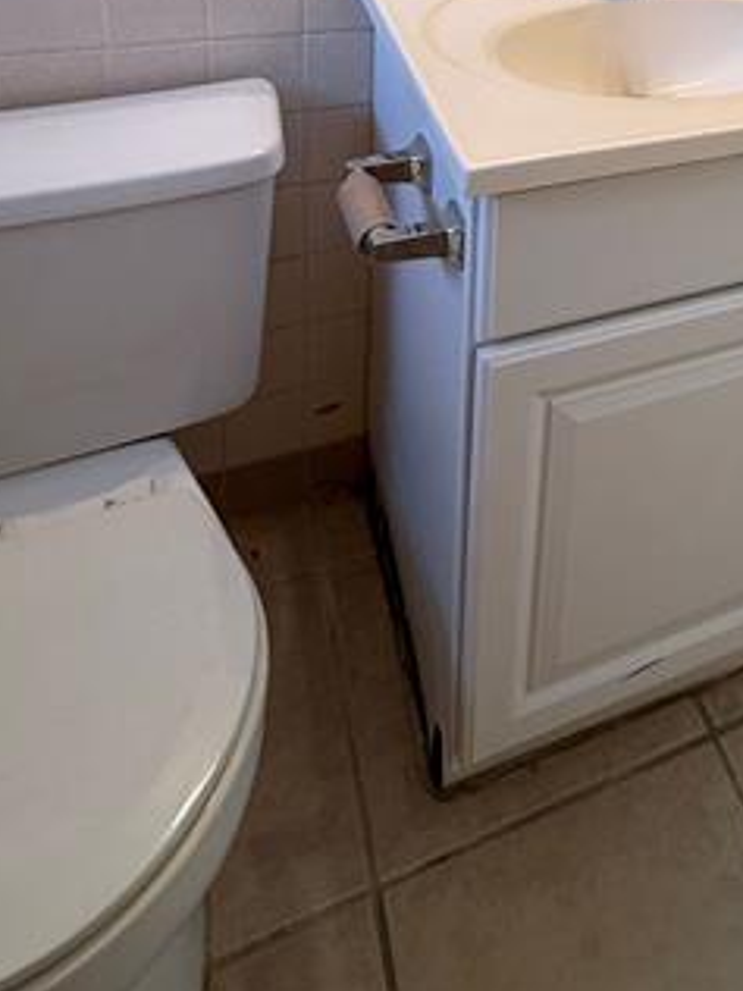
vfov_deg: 44.1
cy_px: -47
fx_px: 973
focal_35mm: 34
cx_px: 677
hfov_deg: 38.7
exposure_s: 1/60
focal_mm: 2.22
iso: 200
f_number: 2.2
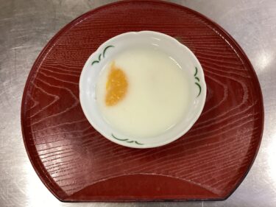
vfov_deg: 45.4
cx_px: 138
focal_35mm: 31
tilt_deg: -74.1
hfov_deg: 58.4
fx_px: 247
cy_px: 104
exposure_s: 1/60
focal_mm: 3.3
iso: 250
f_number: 2.4
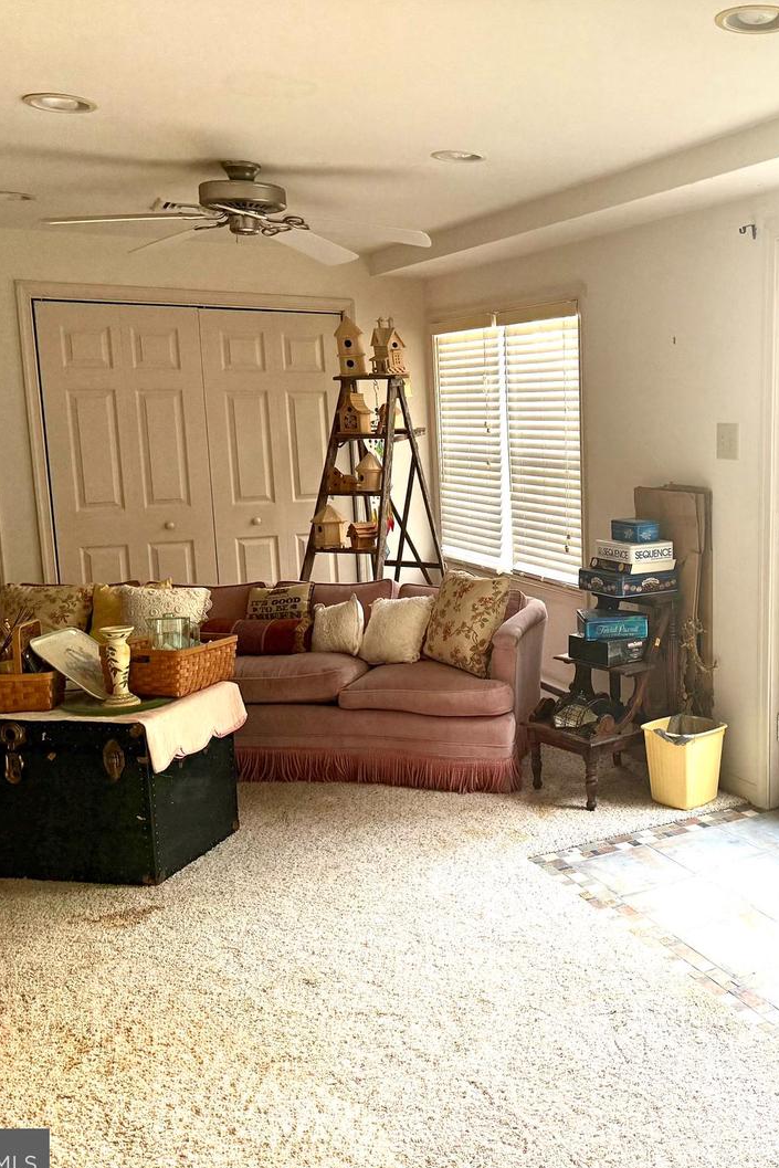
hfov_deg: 37.2
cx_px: 651
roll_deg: +0.5
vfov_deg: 55.8
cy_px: 596
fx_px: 1103
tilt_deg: -8.2
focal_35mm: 34
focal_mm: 6.76
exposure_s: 1/182
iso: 200
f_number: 1.78
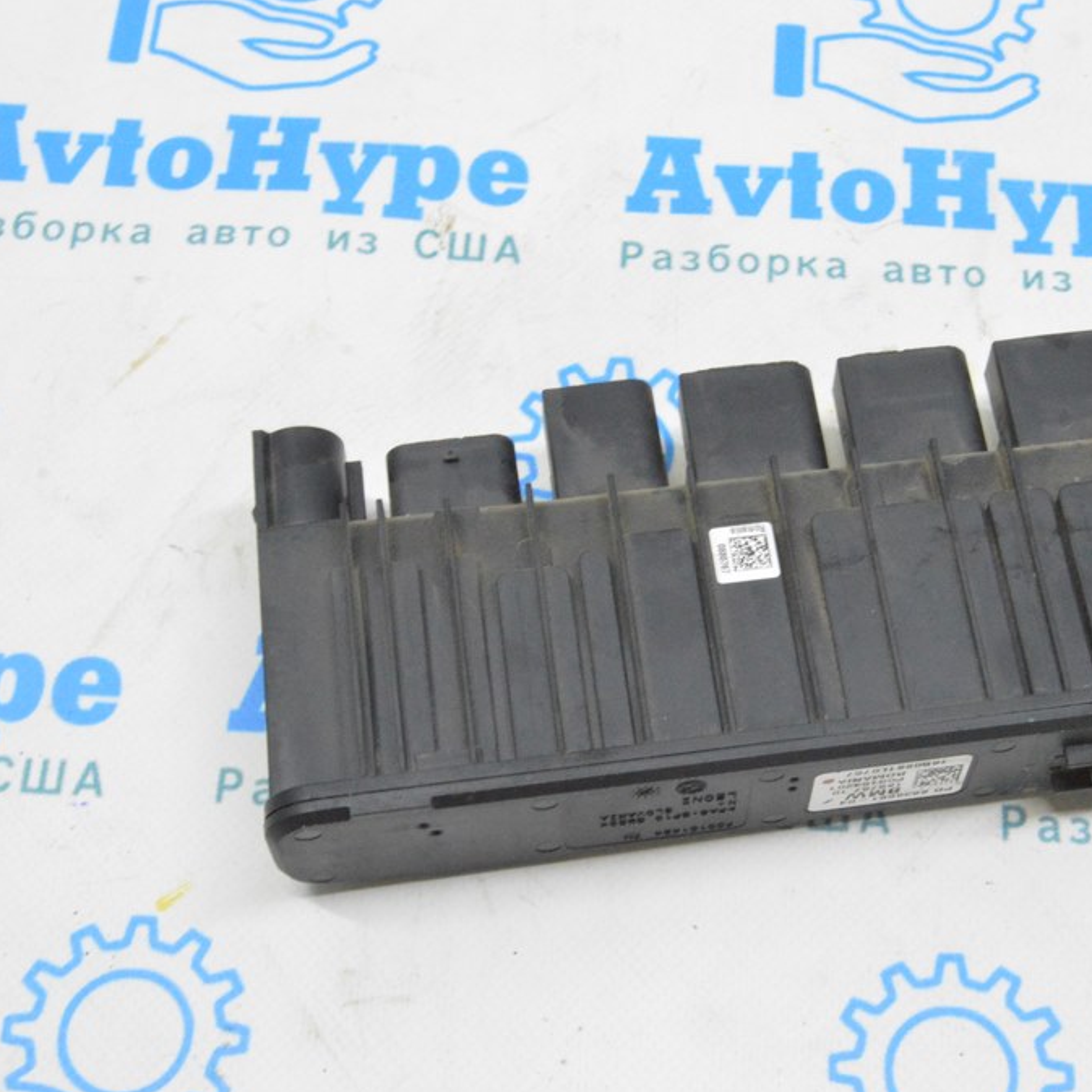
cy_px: 549
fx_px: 2213
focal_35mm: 62
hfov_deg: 27.6
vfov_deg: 27.7
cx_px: 722
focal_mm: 32
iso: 6400
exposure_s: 1/15
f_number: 20
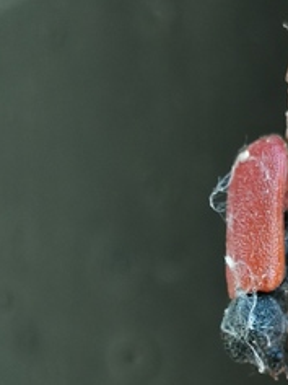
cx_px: 213
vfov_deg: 15.7
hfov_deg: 11.8
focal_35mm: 125
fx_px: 1387
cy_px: 246
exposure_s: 1/100
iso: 125
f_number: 1.8
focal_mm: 4.75
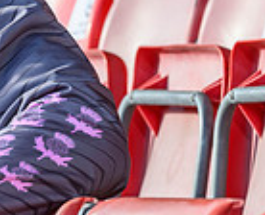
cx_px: -165
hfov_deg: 3.4
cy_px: 11
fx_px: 4441
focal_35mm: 563
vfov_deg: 2.8
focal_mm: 115
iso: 200
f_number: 6.3
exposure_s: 1/250
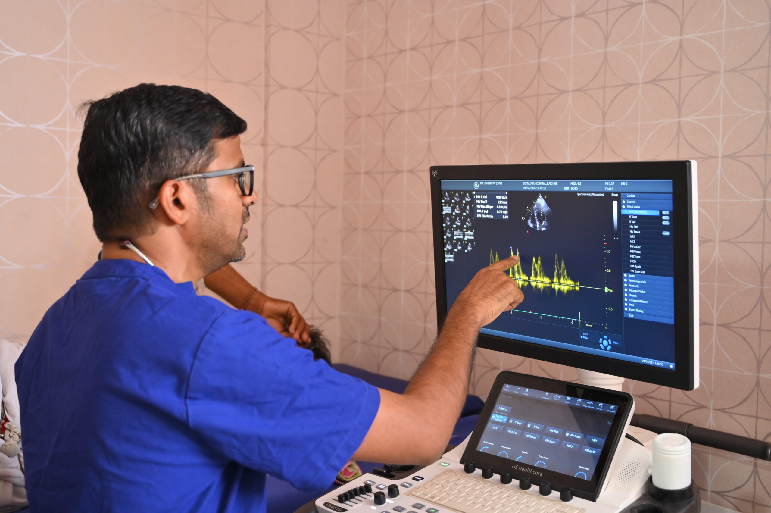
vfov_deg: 33.4
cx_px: 386
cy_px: 256
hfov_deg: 48.5
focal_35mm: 40
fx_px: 856
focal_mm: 40
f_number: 4
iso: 1250
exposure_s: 1/25
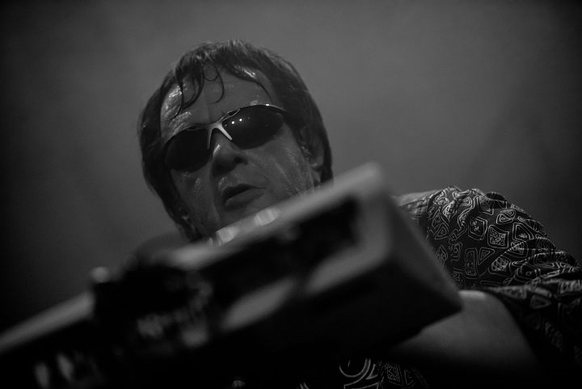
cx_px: 291
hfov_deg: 12.1
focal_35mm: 170
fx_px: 2750
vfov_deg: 8.1
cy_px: 194
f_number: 2.8
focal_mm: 170
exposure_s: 1/100
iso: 2500
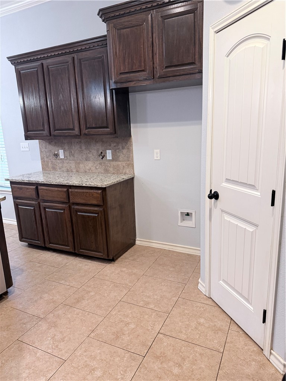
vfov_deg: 71.6
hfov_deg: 56.8
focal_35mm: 24
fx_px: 264
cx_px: 143
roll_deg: +1.8
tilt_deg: -13.1
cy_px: 190
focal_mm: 6.76
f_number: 1.78
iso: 320
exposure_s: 1/60
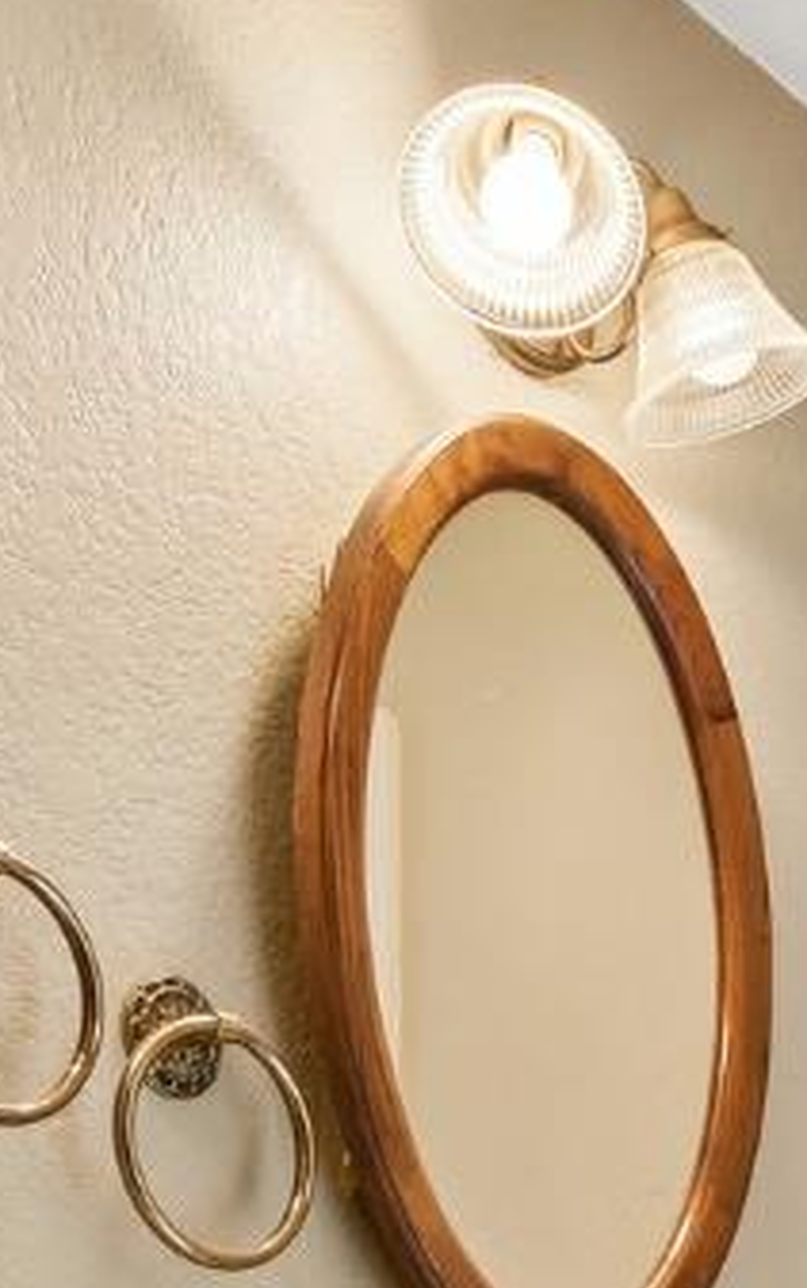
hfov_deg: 18.3
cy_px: 1729
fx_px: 2390
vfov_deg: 25.4
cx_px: 945
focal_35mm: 68
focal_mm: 10
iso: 100
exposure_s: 1/10
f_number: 8
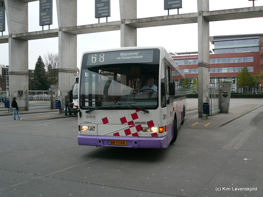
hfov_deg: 58.4
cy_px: 98
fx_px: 236
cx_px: 132
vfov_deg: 45.4
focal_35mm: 31
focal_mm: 4.6
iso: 100
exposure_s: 1/200
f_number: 2.8
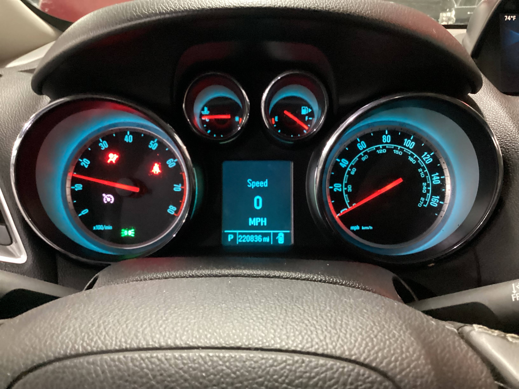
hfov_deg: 58.4
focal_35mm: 31
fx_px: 465
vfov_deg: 45.4
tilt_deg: -23.4
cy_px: 194
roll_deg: +0.2
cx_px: 260
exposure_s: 1/17
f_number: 2.4
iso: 640
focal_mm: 3.3
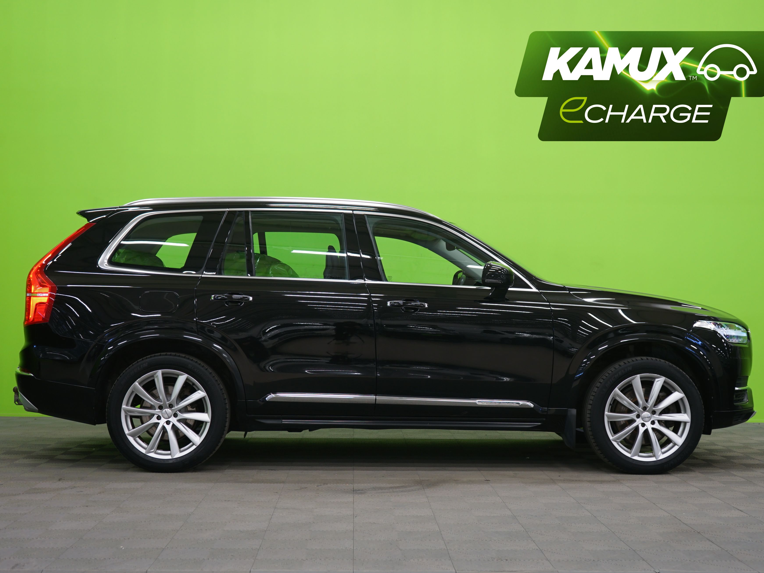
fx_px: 1103
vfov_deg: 29.1
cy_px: 288
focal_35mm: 50
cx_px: 389
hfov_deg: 38.2
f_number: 5
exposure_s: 1/8
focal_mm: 46
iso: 400
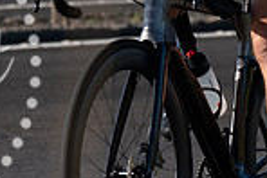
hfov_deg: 3.9
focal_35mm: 522
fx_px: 3875
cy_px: -206
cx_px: 192
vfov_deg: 2.6
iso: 100
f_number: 4.5
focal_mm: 88
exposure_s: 1/800
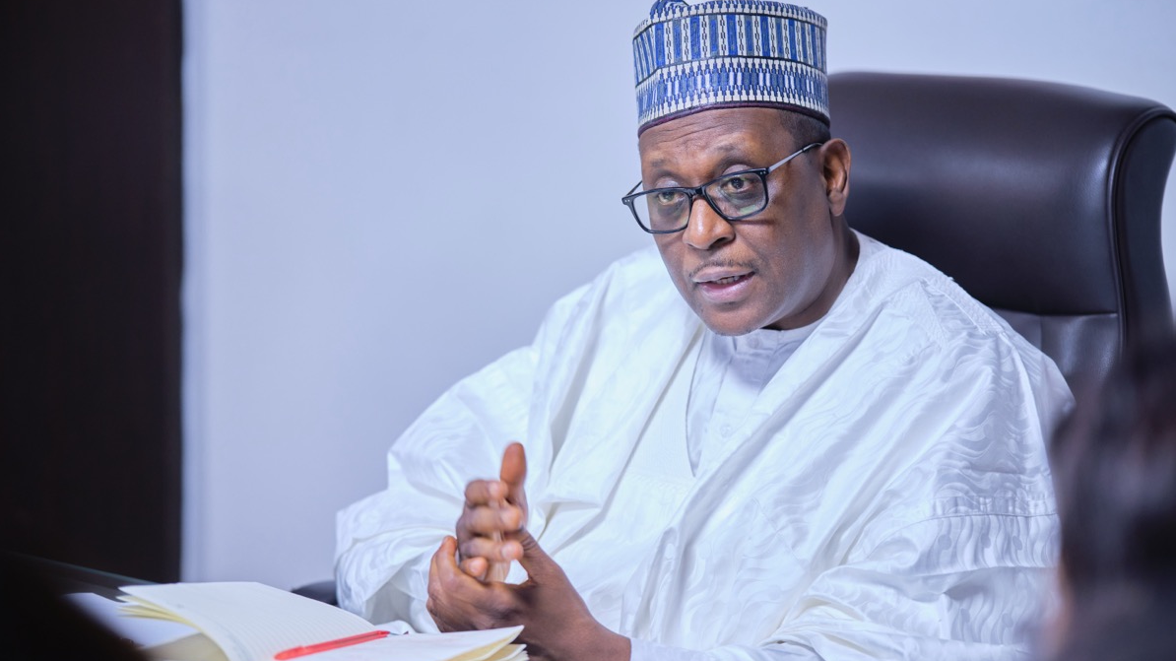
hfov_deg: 18.0
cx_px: 587
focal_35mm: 119
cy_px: 308
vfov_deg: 10.2
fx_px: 3710
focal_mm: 75
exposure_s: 1/200
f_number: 1.2
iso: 640
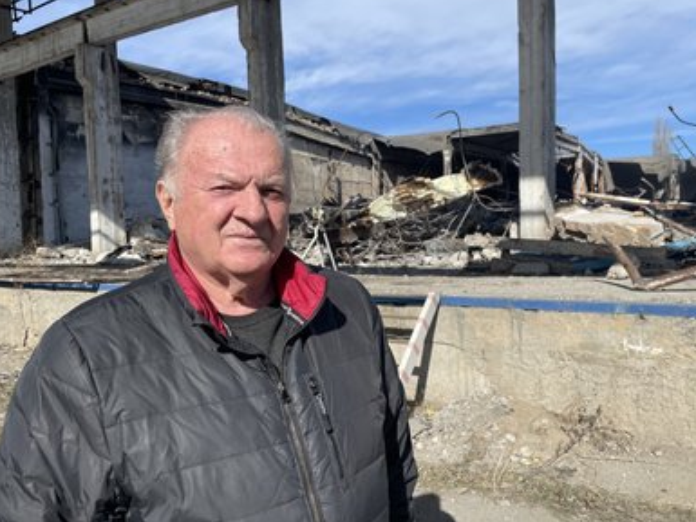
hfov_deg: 65.3
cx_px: 356
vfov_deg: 51.4
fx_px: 543
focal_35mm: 27
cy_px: 262
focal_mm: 4.2
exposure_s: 1/4132
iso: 32
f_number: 1.6
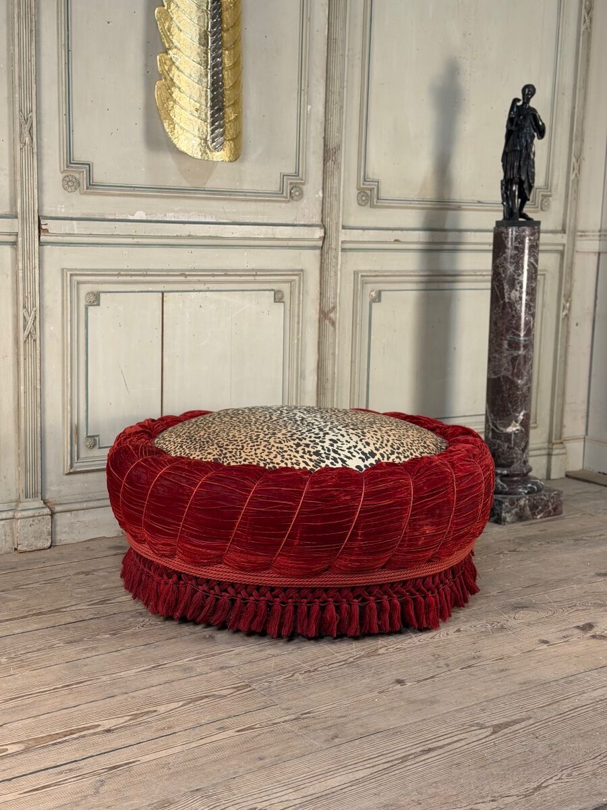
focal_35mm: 48
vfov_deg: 39.7
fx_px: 1122
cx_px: 304
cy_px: 405
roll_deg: -1.3
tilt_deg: -9.0
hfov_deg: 30.3
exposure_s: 1/50
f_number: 1.78
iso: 160
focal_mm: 6.76
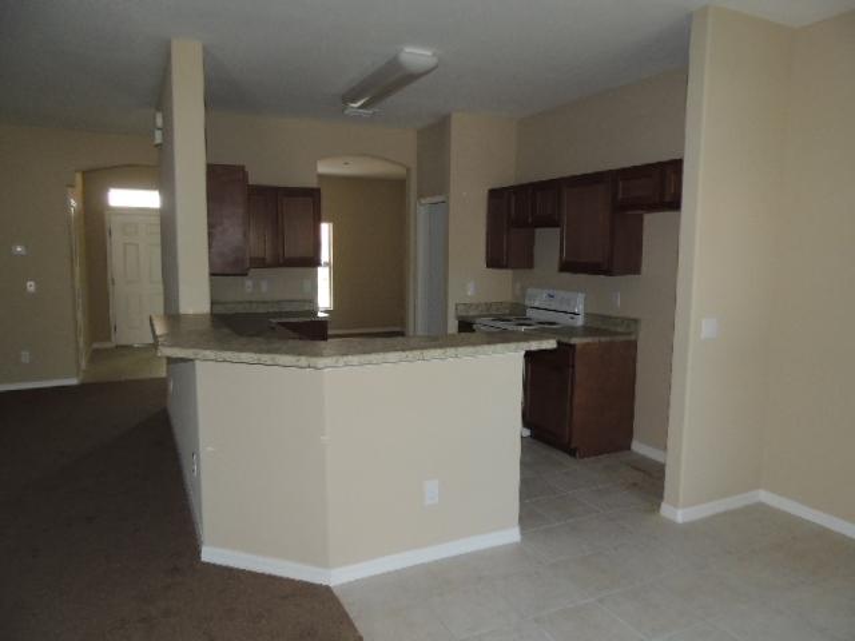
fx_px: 593
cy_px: 320
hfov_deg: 71.6
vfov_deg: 56.8
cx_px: 428
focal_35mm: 24
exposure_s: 1/30
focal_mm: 4.3
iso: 200
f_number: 3
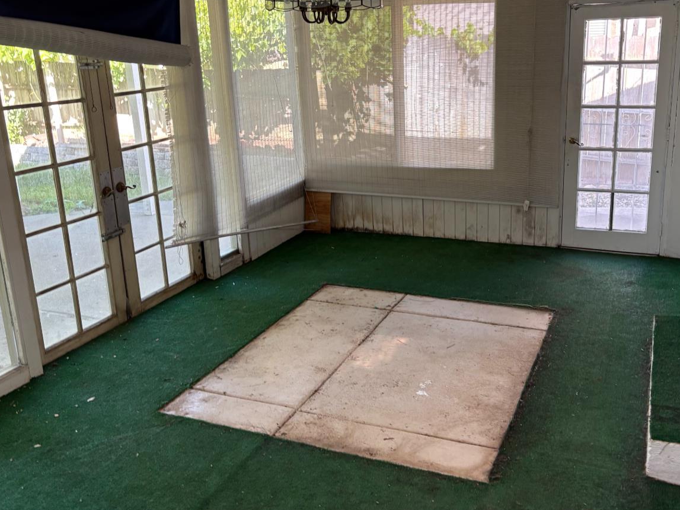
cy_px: 226
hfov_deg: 53.6
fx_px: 668
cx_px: 402
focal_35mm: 34
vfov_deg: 41.7
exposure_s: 1/115
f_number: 1.6
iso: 125
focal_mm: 5.96
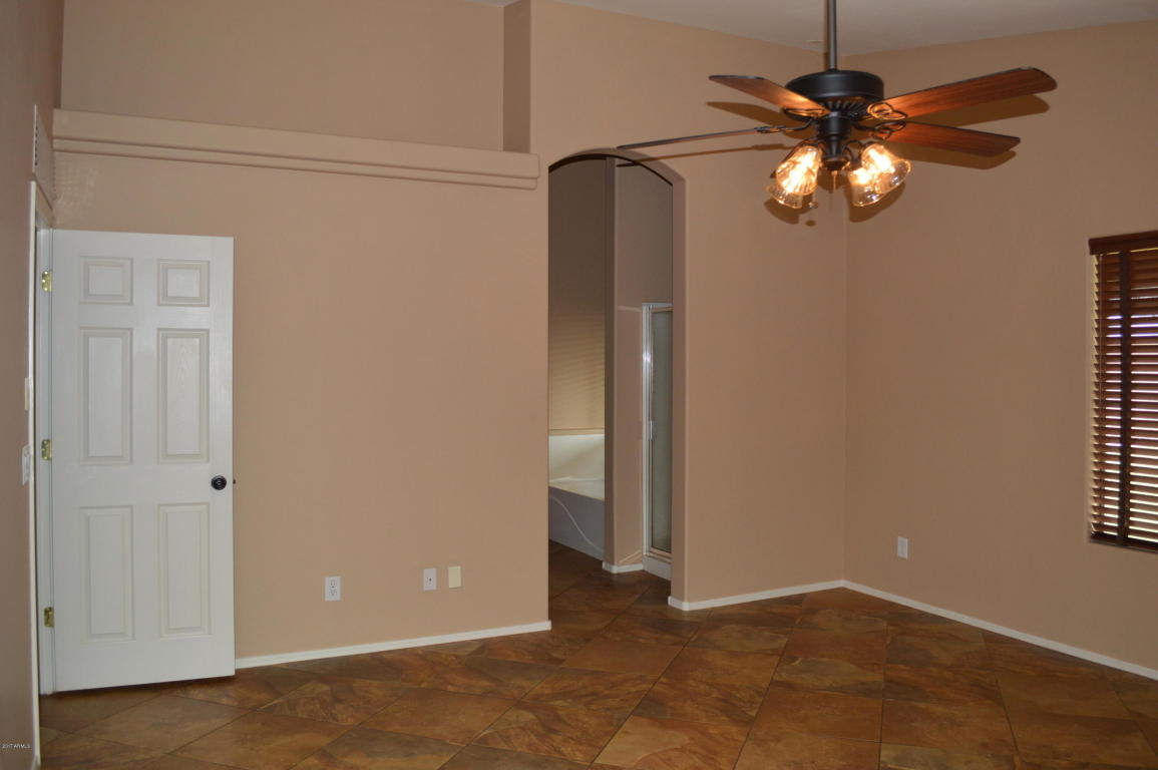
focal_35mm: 27
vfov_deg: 47.9
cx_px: 579
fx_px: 868
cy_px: 385
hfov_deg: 67.4
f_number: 3.5
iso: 400
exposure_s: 1/60
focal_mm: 18
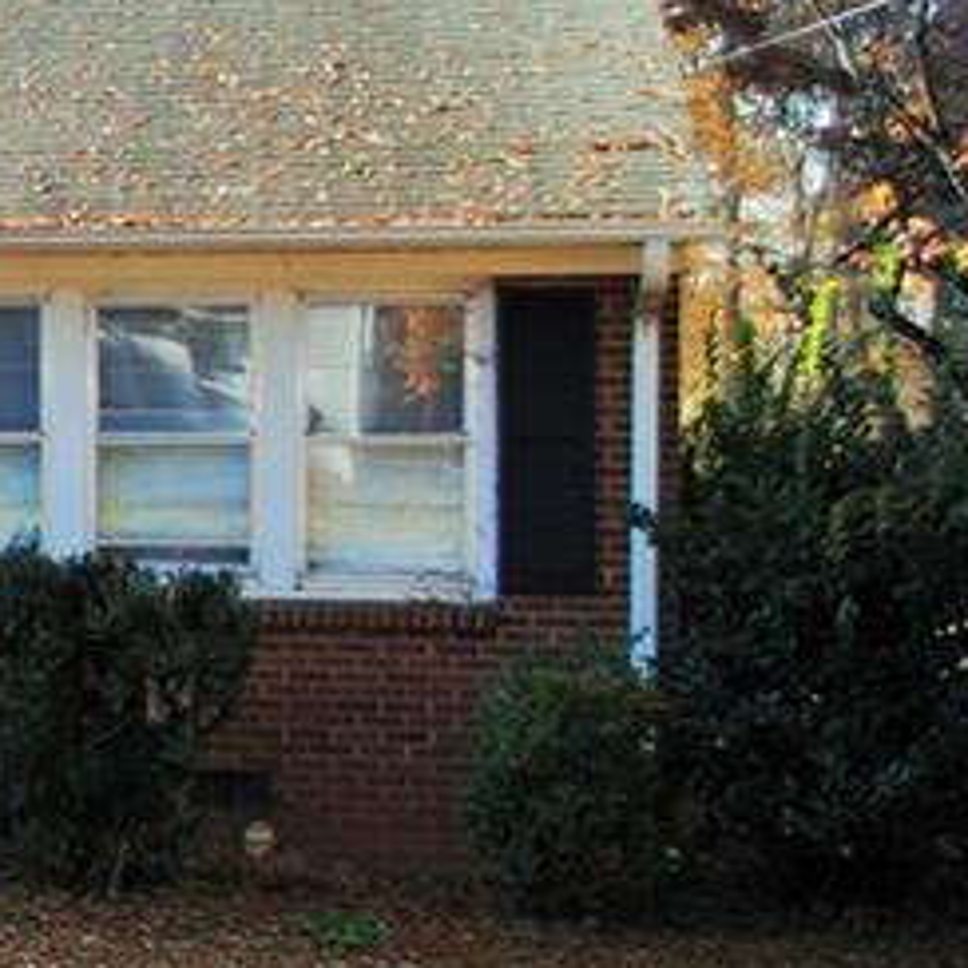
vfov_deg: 14.8
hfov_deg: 12.8
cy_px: 365
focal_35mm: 118
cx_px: -992
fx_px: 3733
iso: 100
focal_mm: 22
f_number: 4.5
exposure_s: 1/200
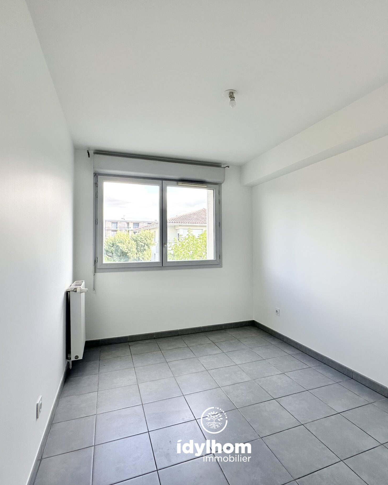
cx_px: 212
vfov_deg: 83.3
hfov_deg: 70.7
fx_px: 273
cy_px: 237
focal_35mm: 19
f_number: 2.2
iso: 40
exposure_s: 1/155
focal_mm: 2.22
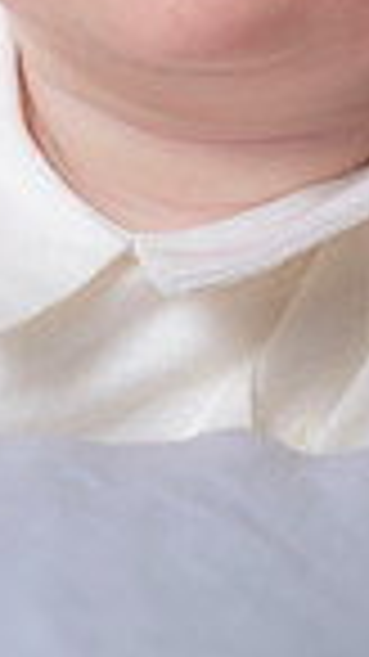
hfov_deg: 4.7
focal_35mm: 257
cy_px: -18
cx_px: 315
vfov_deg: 8.3
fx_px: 4476
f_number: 5
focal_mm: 62
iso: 200
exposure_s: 1/200
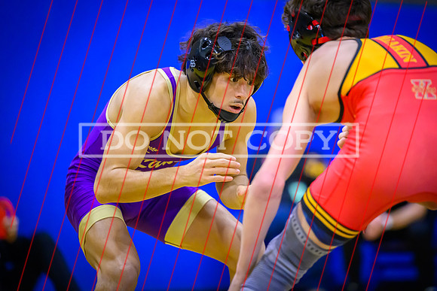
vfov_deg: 6.2
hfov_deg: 9.4
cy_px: 118
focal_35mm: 220
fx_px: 2671
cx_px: 254
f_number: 2.8
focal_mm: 185
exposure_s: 1/640
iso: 8000
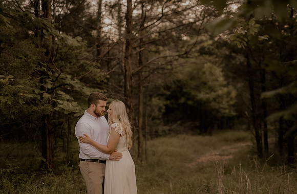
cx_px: 158
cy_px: 102
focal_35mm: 55
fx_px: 450
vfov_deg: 24.3
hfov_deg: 36.5
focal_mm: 50
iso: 200
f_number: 2.2
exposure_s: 1/250
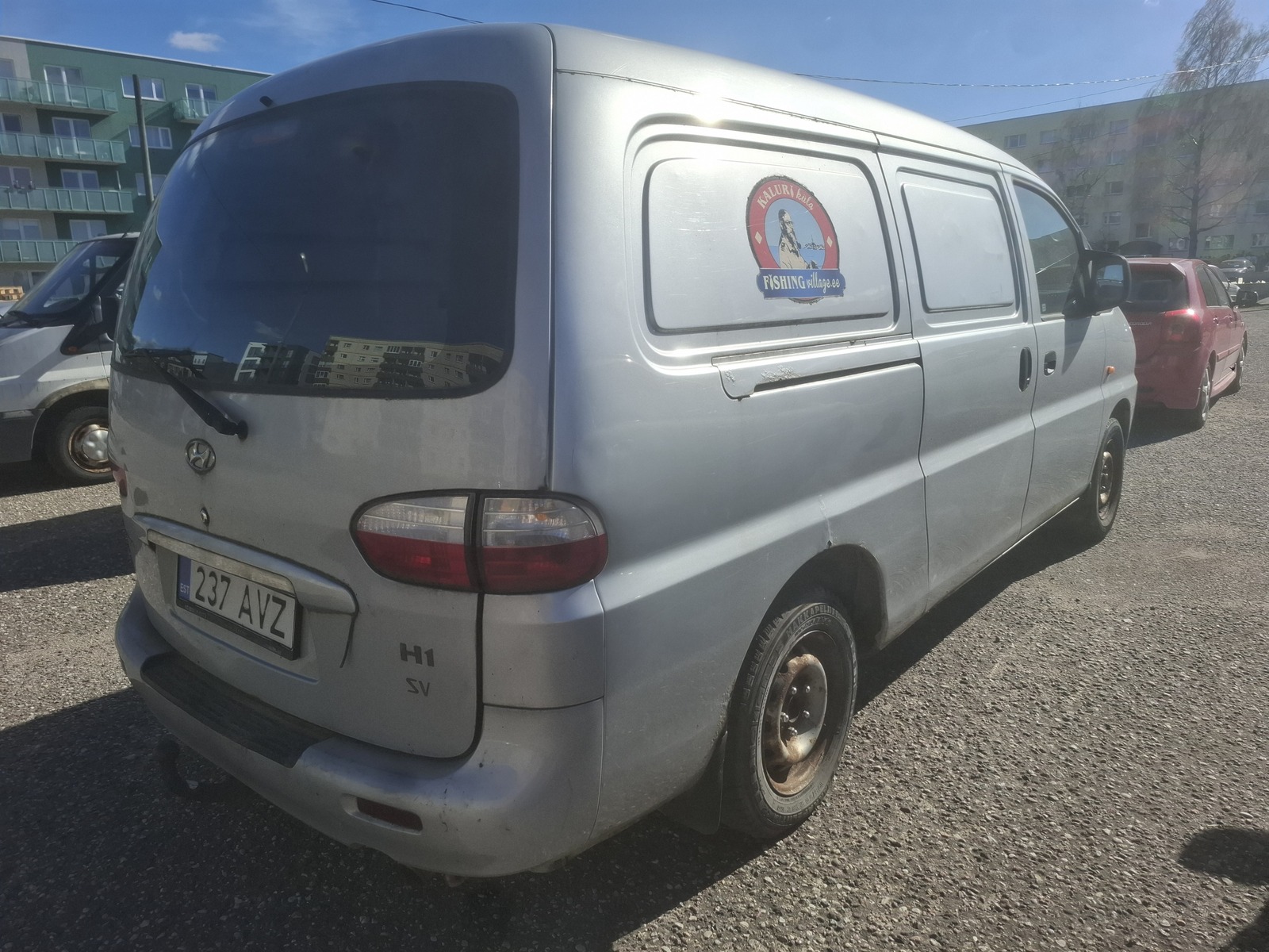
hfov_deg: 73.9
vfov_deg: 58.9
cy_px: 476
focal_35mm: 23
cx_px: 634
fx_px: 843
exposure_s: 1/3175
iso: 50
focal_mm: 5.54
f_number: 1.8
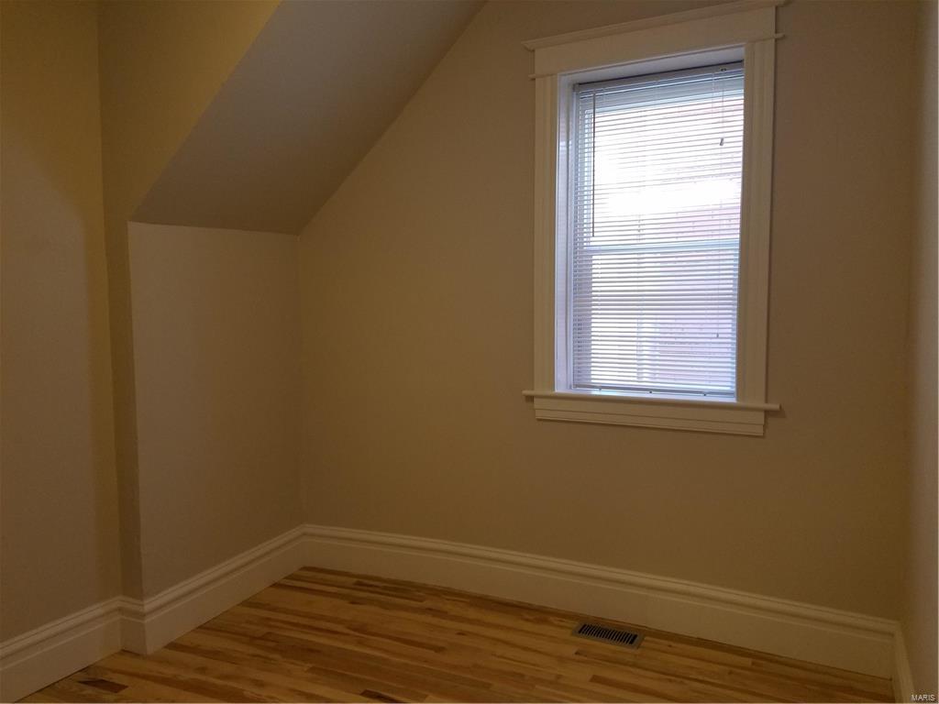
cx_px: 470
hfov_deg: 67.3
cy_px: 352
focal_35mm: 26
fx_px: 705
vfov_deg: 53.1
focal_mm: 4.2
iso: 125
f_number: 1.7
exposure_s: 1/30
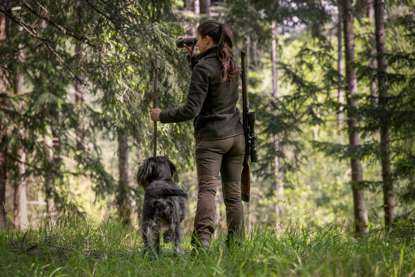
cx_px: 208
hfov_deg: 17.1
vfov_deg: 11.4
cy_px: 138
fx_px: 1383
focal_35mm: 120
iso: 800
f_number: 4
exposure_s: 1/640
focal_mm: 120
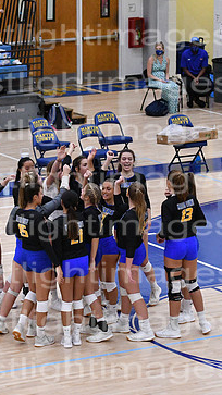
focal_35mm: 176
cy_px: 204
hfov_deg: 6.9
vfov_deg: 12.2
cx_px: 83
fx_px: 1843
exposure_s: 1/1250
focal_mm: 70
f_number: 3.2
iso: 6400
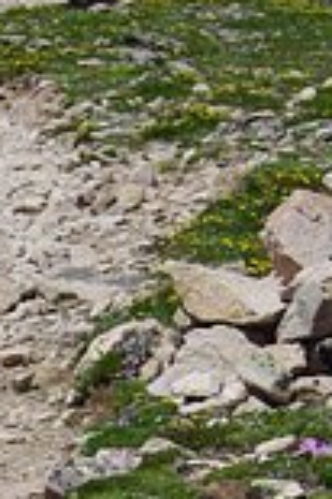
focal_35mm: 238
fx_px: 3299
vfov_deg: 8.4
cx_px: -330
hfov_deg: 5.6
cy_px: 831
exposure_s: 1/100
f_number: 11
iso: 200
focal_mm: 24
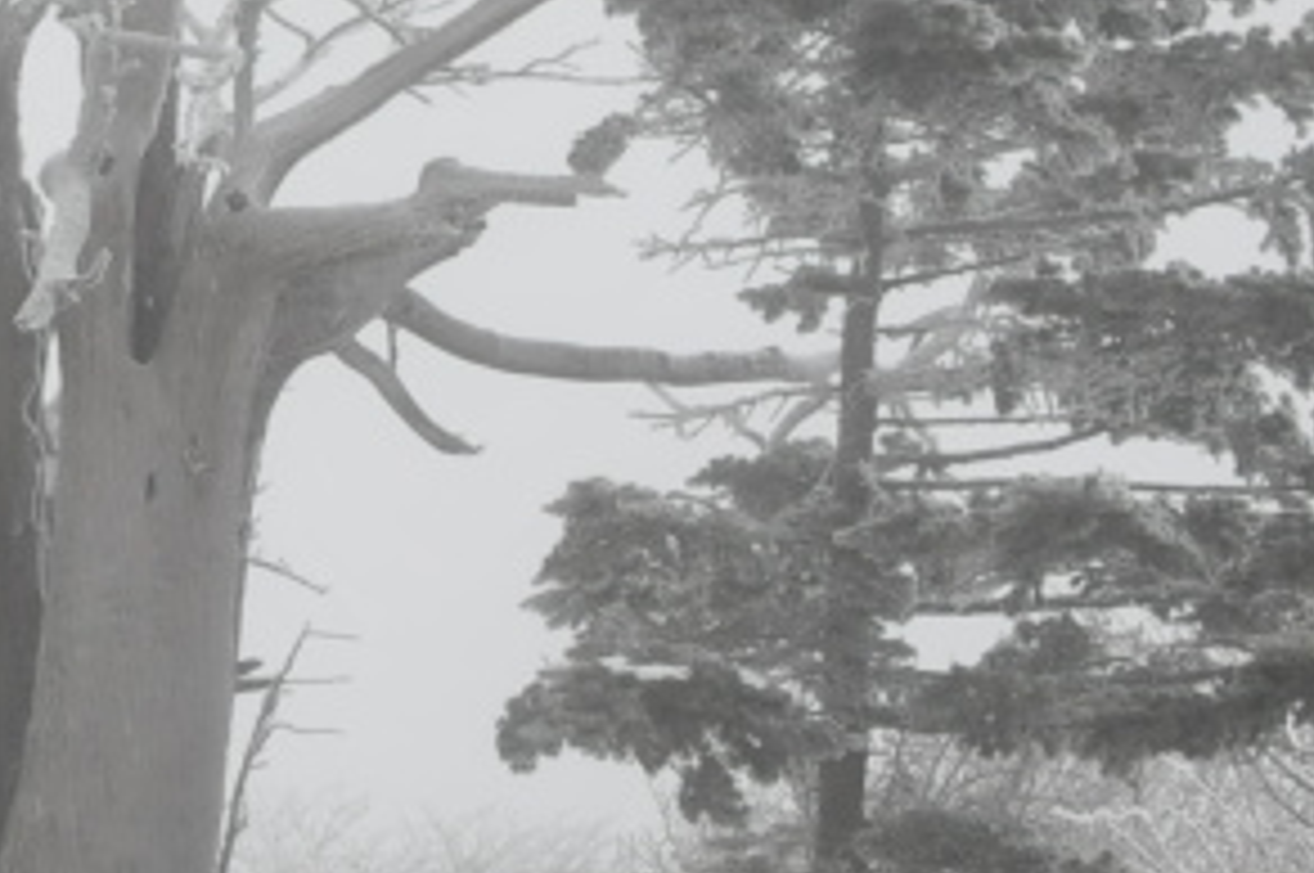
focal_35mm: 137
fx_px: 4995
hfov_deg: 14.3
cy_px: -148
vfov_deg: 9.9
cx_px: -423
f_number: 8
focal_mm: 26
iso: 1000
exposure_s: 1/250
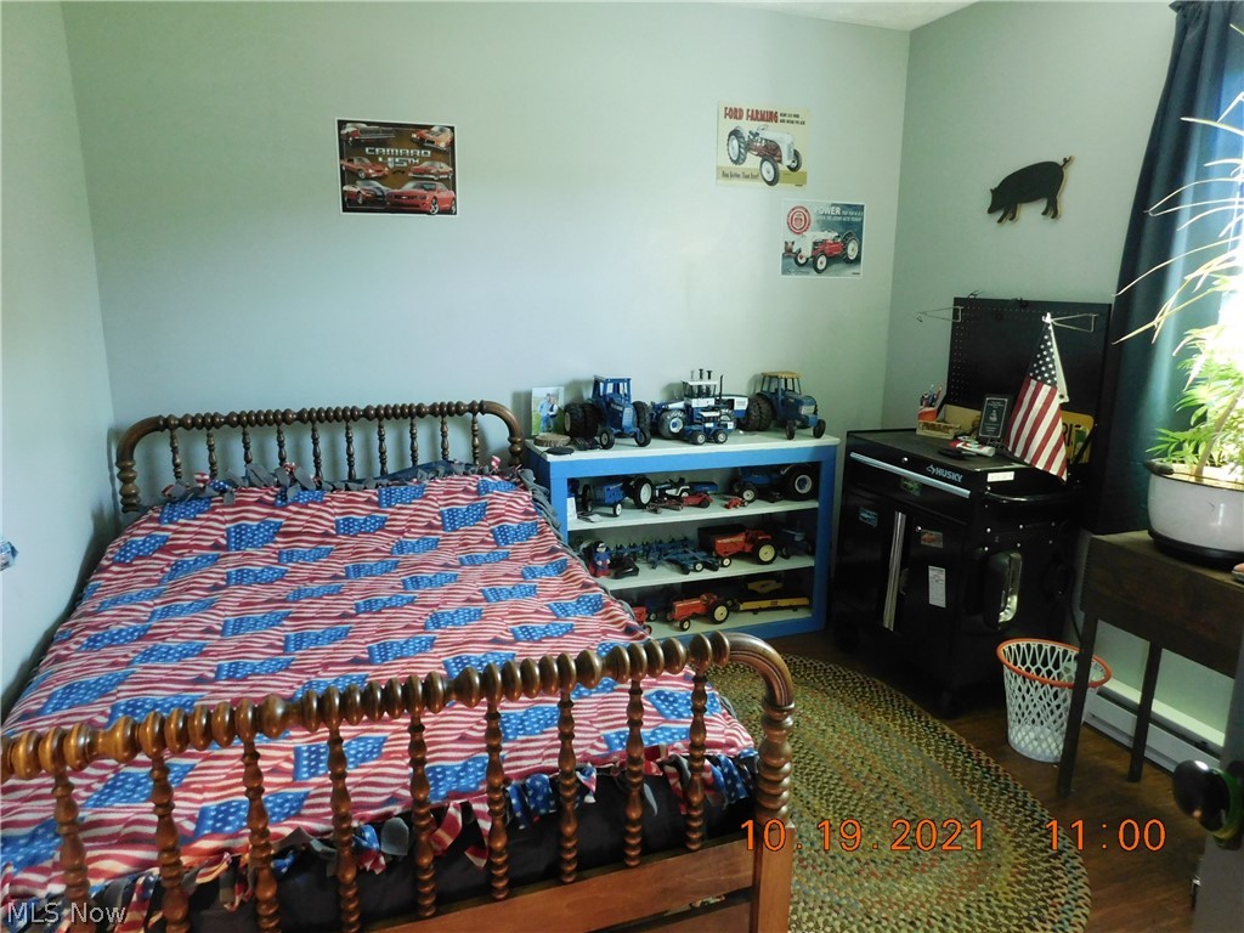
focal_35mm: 23
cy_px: 466
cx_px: 622
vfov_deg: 58.9
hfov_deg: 73.9
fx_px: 827
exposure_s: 1/10
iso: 400
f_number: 3
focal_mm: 4
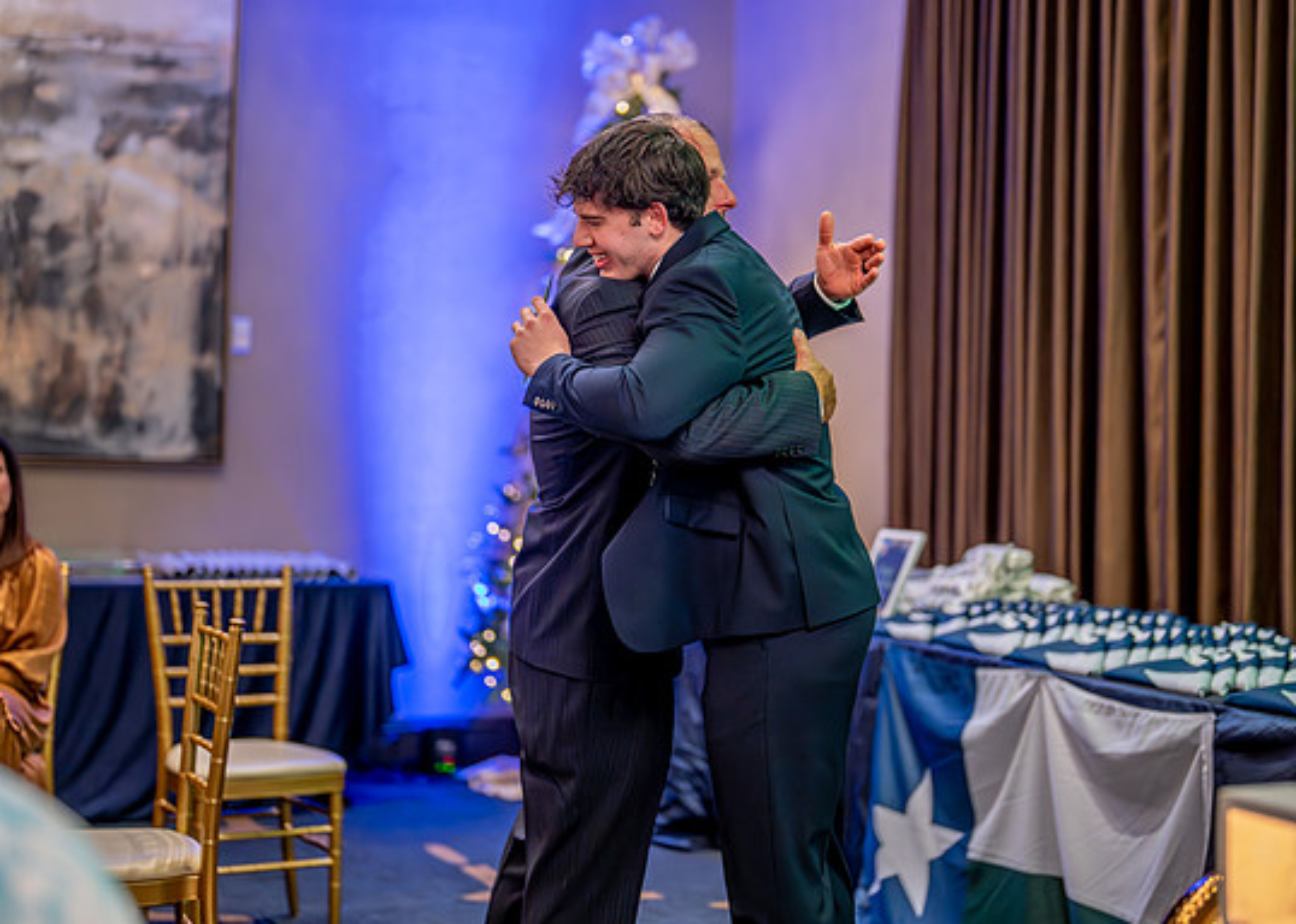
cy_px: 407
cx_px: 674
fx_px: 2465
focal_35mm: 67
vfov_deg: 21.2
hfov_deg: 29.4
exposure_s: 1/400
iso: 1600
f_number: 1.2
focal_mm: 50
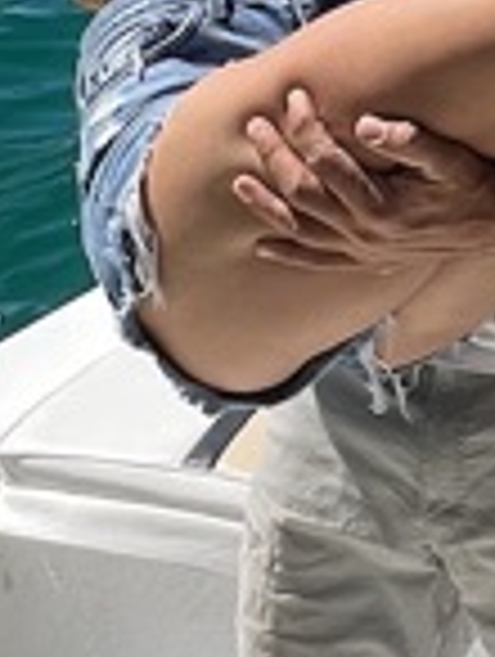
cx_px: 698
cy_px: -266
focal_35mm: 91
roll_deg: +0.9
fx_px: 1730
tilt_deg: -7.2
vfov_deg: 19.3
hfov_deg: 15.3
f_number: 1.8
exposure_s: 1/1054
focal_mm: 1.57
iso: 32
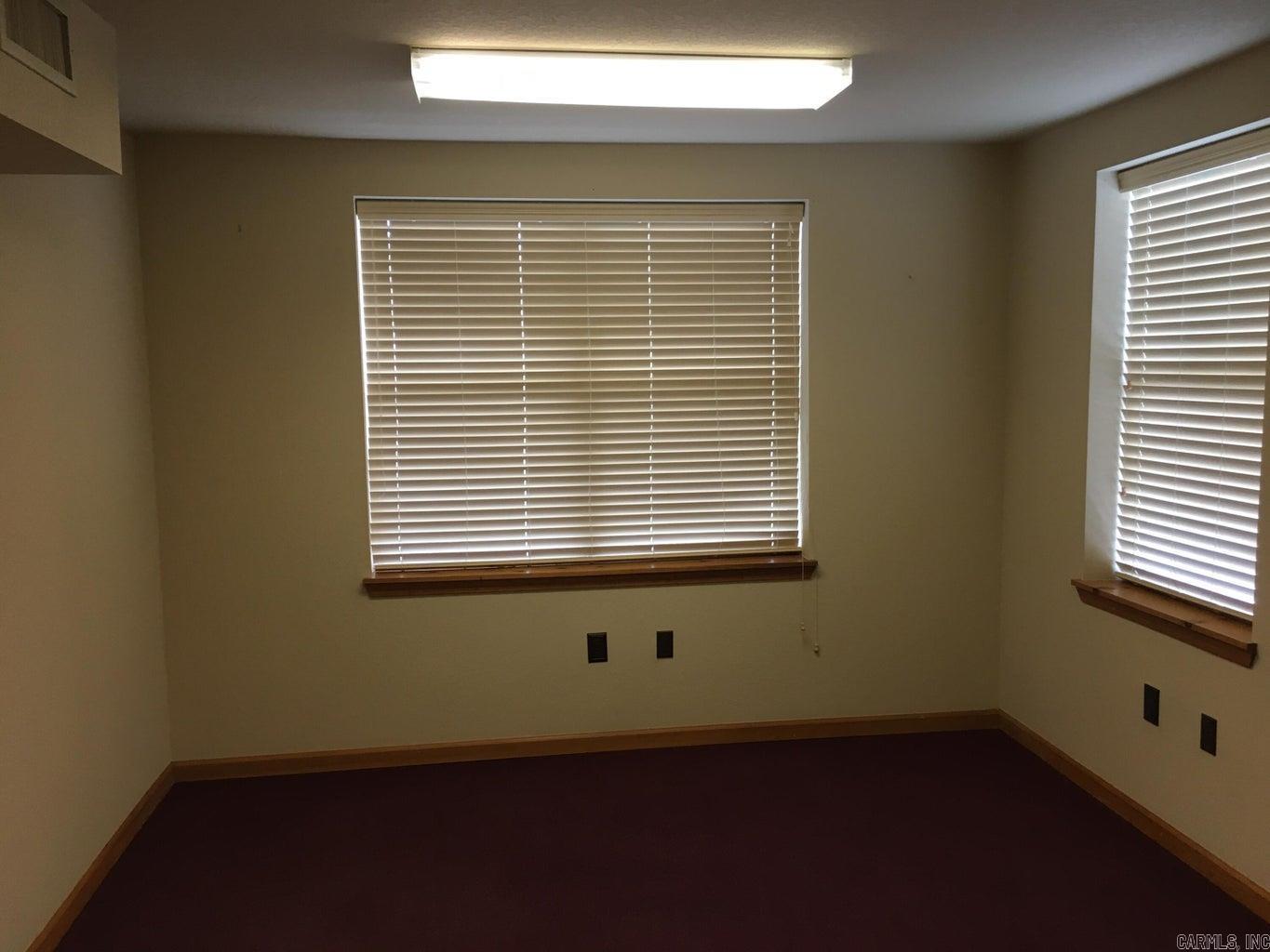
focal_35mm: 29
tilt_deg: -5.8
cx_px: 635
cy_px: 476
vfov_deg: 48.2
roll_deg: +0.9
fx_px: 1064
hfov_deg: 61.7
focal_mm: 4.15
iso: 80
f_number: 2.2
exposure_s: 1/30
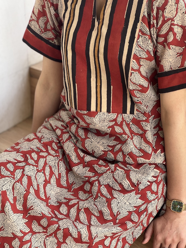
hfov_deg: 19.1
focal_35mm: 77
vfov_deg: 25.3
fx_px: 552
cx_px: 93
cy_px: 124
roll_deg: +1.1
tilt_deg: -27.6
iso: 100
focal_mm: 9
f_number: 2.8
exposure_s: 1/99
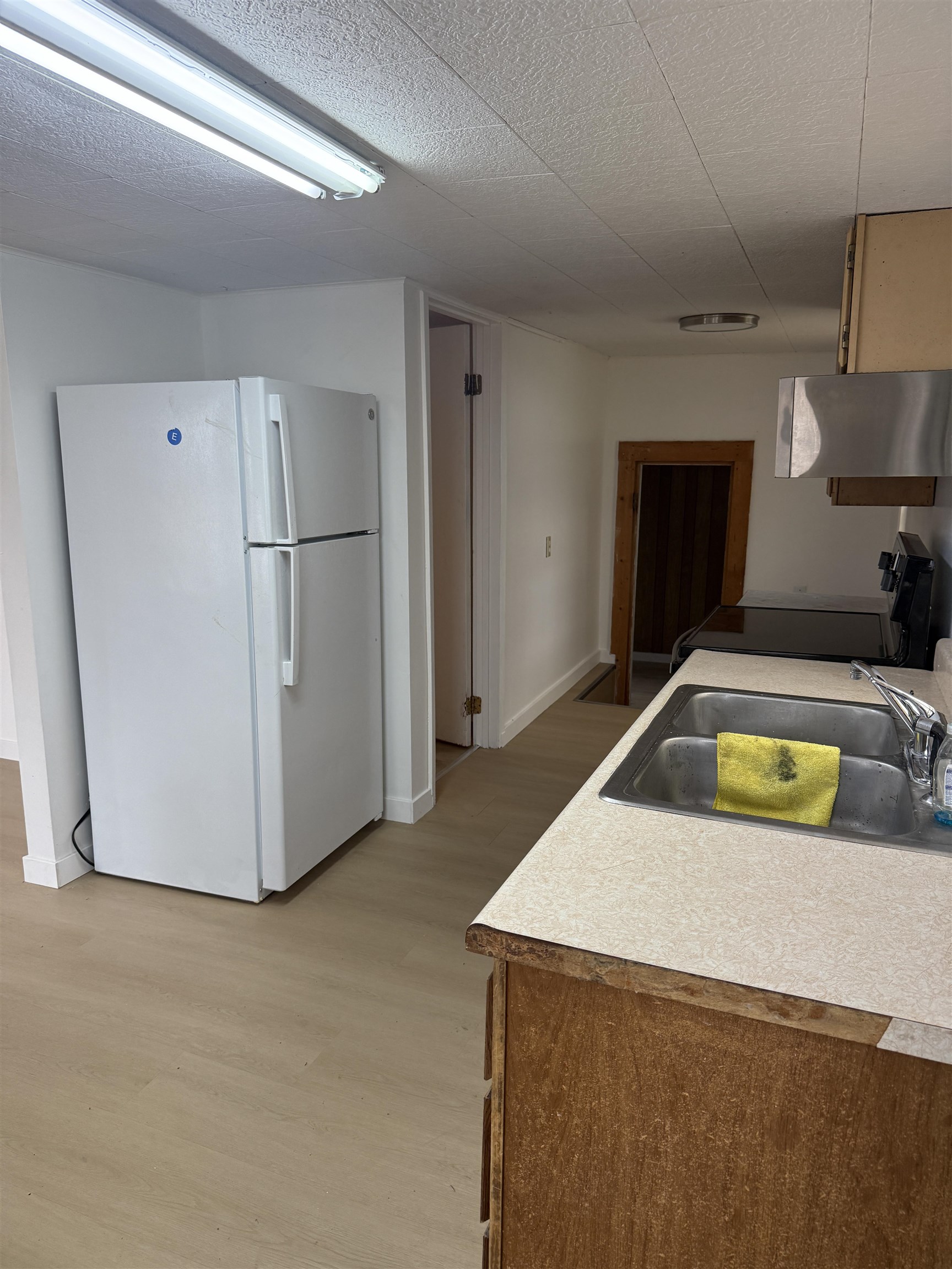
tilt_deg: -10.5
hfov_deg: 56.8
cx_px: 476
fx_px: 880
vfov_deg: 71.6
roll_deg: -0.4
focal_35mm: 24
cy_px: 634
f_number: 1.78
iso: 200
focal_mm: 6.76
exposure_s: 1/228
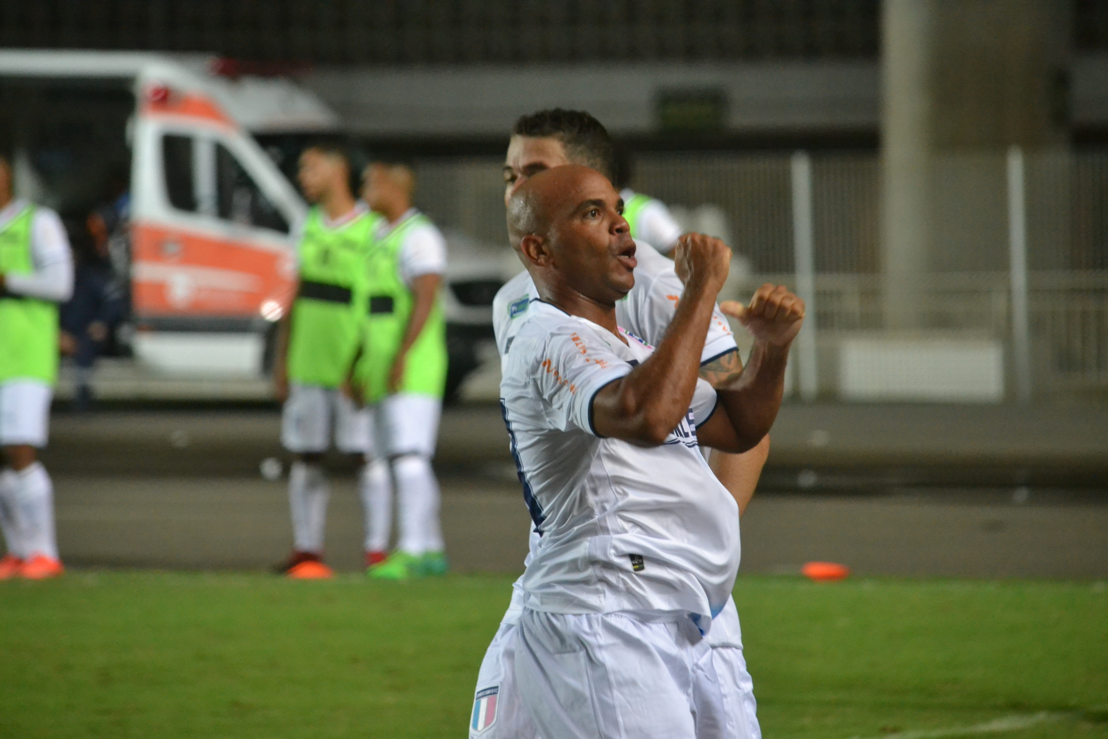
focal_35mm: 292
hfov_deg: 7.0
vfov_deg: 4.7
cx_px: 554
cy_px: 370
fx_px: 9002
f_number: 5
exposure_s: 1/500
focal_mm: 195
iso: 3200
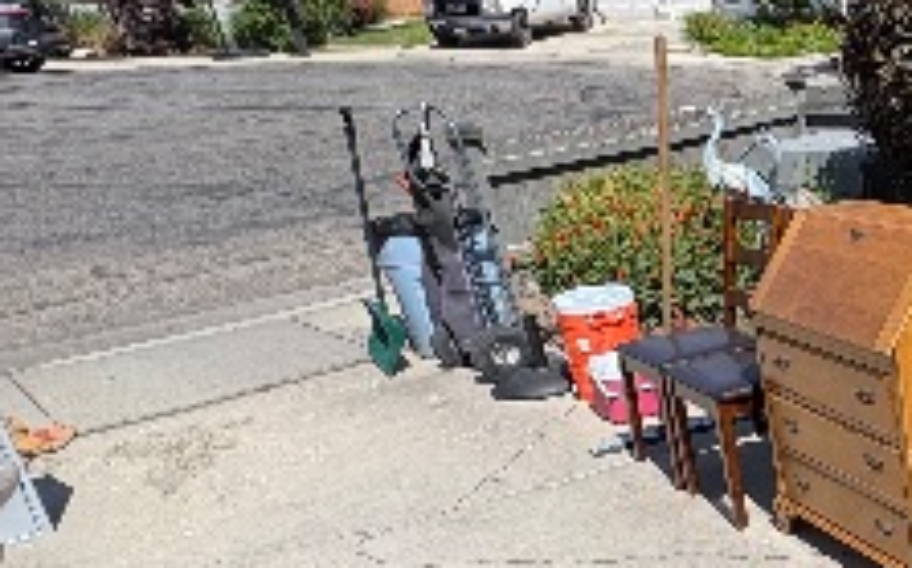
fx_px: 993
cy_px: 388
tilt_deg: -22.4
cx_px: 1125
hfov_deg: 36.5
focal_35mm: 40
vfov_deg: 31.6
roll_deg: -0.5
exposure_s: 1/1449
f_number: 2.2
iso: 50
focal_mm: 2.22
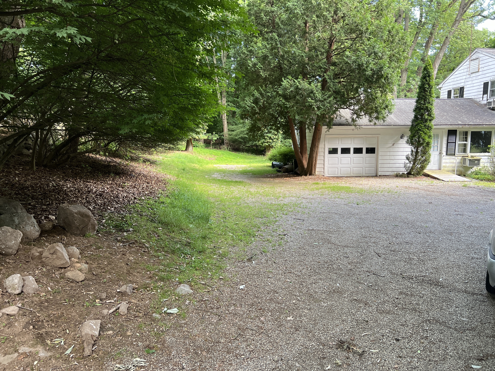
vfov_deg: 53.1
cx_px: 248
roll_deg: -0.5
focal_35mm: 26
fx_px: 372
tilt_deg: -7.5
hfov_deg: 67.3
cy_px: 186
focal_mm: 5.7
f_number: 1.5
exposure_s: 1/121
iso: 100
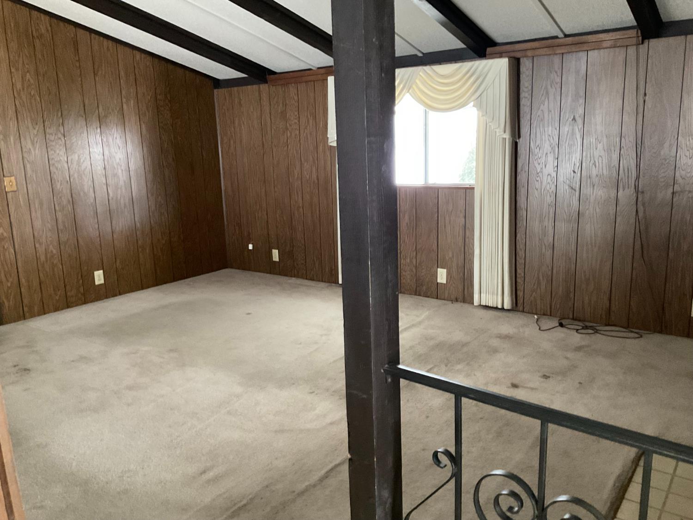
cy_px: 260
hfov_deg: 61.7
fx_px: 581
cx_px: 346
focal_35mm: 29
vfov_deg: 48.2
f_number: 1.8
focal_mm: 3
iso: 320
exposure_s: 1/30
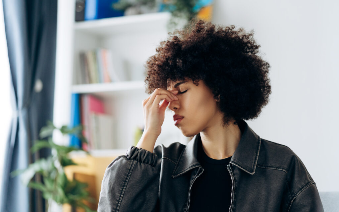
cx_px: 169
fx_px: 804
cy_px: 103
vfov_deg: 15.0
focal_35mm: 87
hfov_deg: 23.8
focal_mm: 85
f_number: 2
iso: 400
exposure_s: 1/320
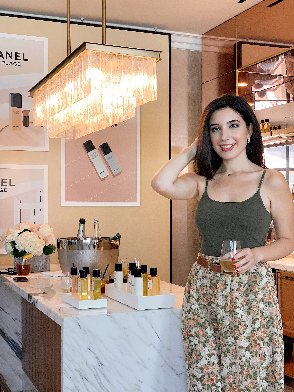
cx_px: 147
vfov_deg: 36.8
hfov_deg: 28.0
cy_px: 196
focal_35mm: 52
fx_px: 589
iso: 50
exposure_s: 1/120
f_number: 2.4
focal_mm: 6
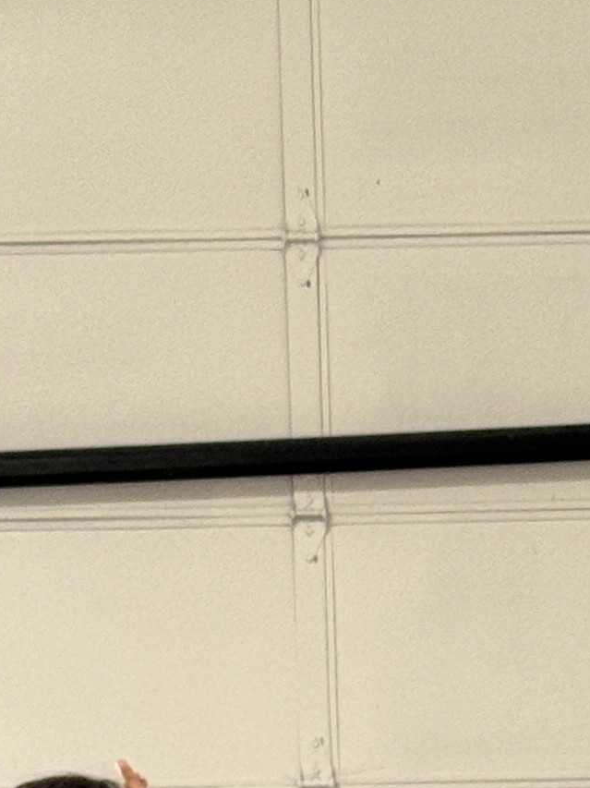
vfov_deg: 8.4
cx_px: 514
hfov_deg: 6.5
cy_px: 1479
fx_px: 5163
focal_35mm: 227
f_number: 1.78
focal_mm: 6.76
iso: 100
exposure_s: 1/61
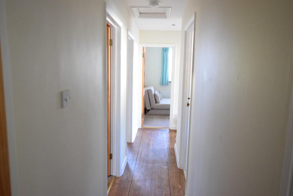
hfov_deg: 70.4
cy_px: 98
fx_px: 208
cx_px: 146
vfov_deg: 50.4
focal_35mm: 26
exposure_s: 1/100
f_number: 5
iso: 3200
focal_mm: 17
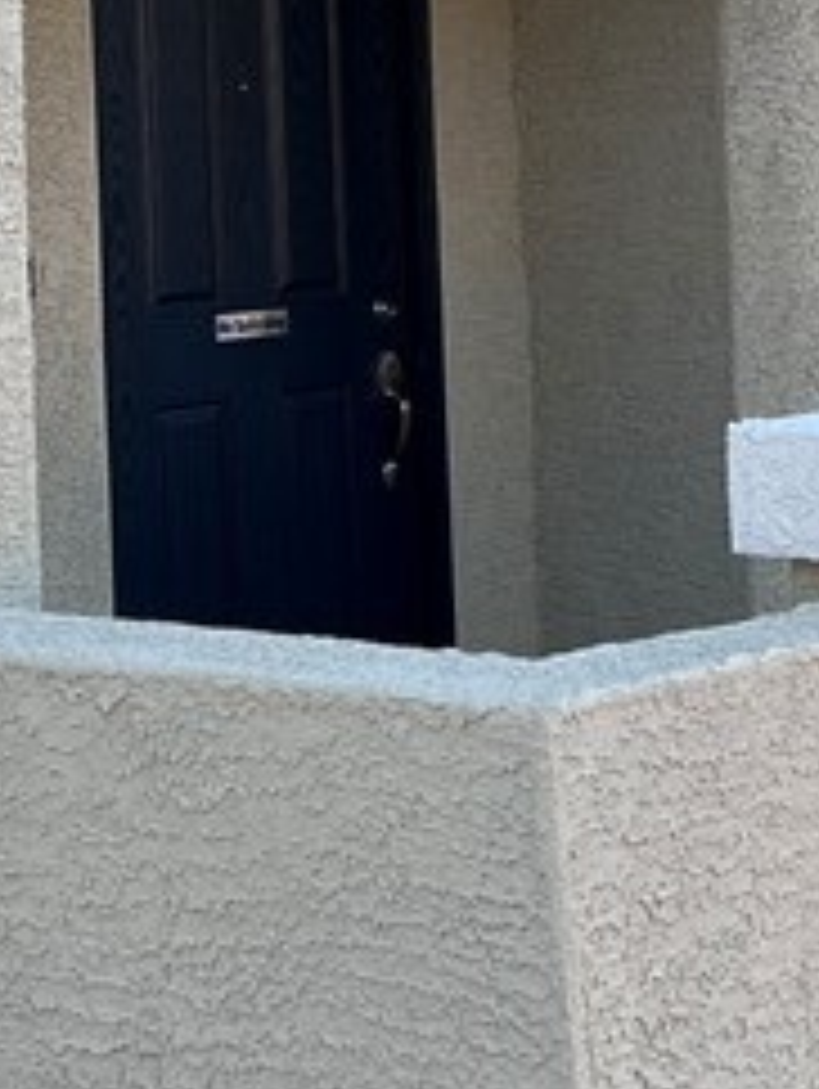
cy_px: 22
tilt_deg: +3.1
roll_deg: +2.6
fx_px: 3464
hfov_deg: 13.5
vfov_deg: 17.5
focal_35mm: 110
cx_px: 544
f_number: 1.5
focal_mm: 5.7
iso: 50
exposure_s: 1/452
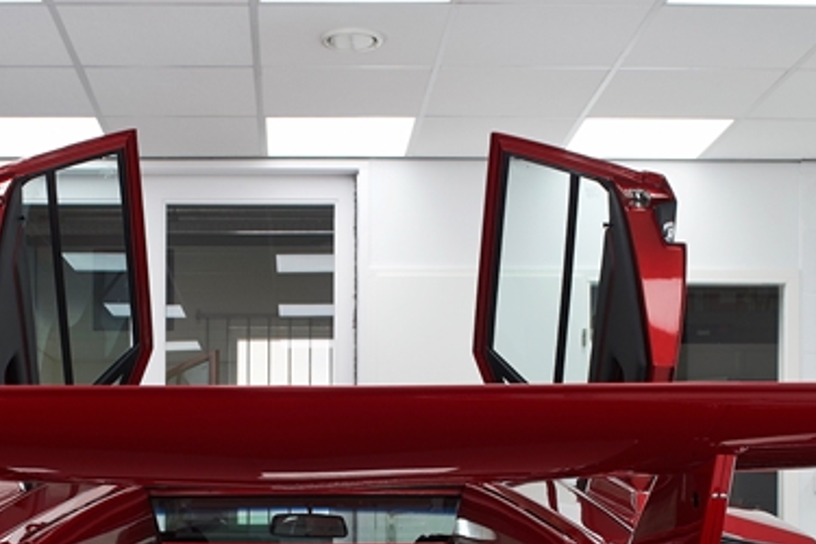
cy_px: 581
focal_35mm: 64
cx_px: 283
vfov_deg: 20.4
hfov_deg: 31.2
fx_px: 1451
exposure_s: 1/30
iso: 100
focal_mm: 24
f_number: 6.3
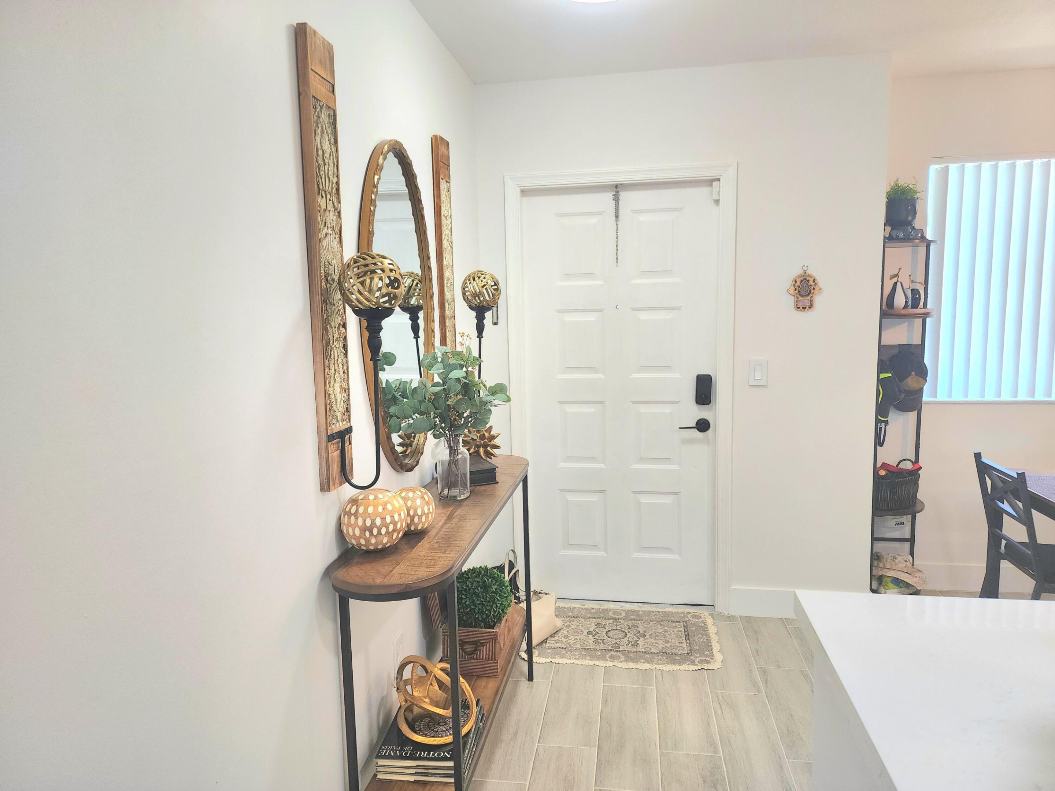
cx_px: 528
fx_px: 701
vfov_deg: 58.9
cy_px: 396
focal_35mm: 23
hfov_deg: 73.9
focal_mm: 6.4
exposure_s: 1/120
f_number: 1.8
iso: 125
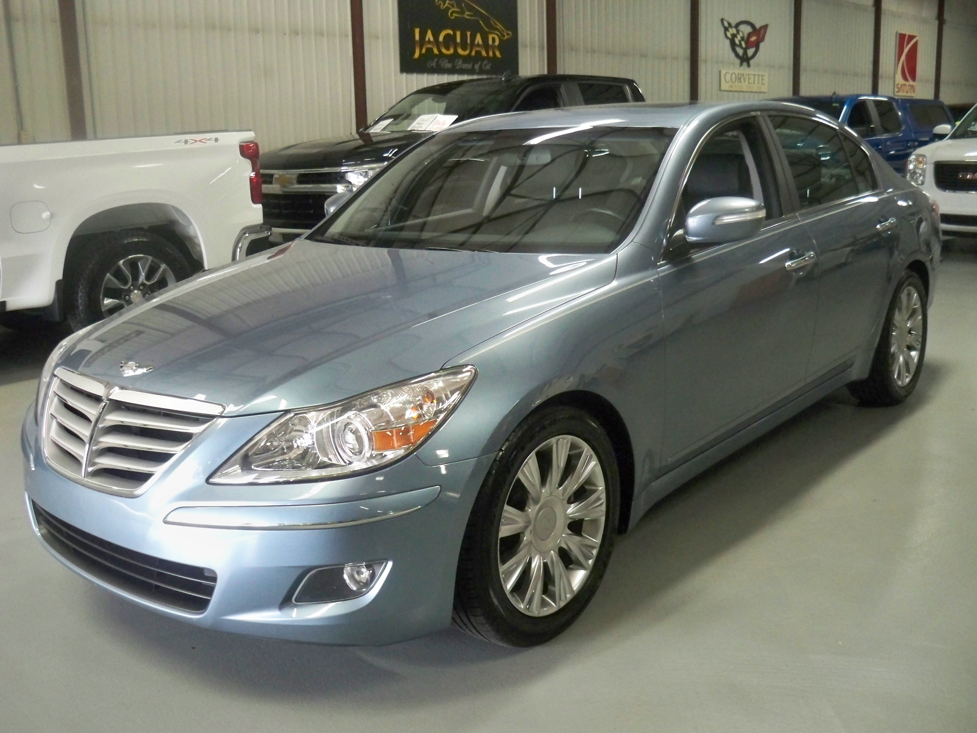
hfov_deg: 52.6
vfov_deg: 40.7
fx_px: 988
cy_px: 366
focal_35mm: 35
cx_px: 488
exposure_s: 1/60
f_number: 3.1
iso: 500
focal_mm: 6.3
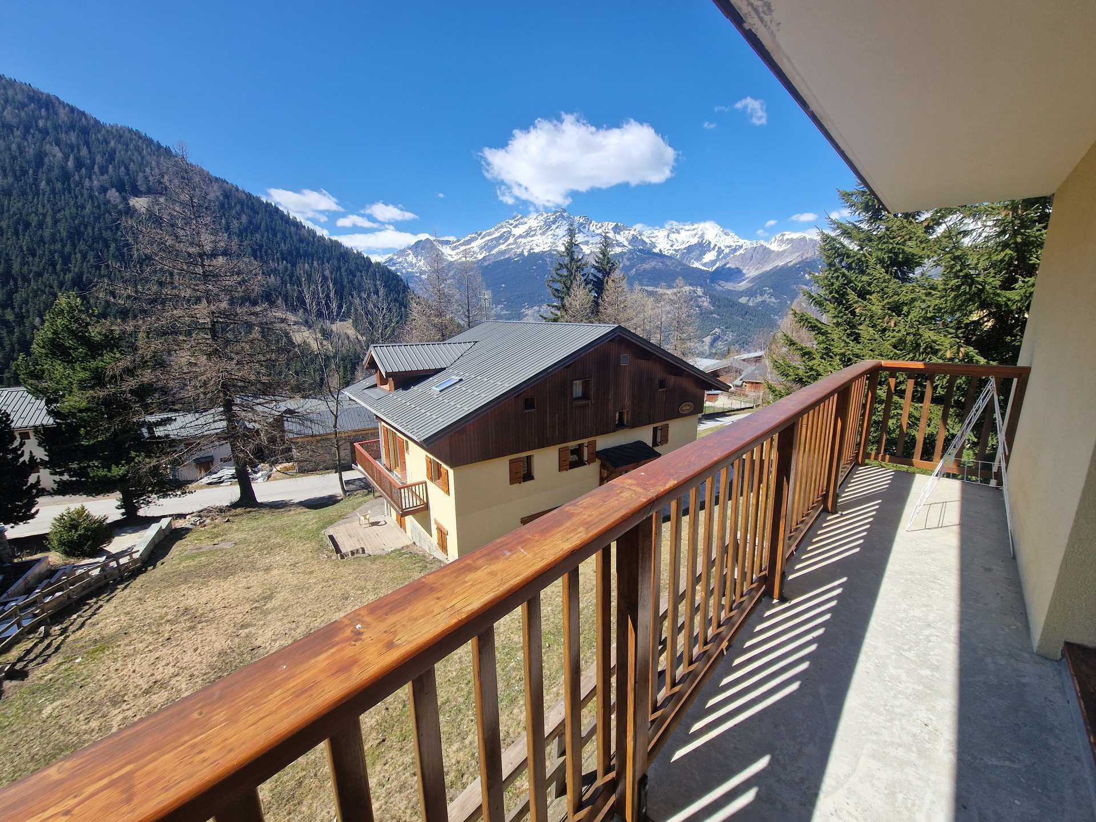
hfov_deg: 106.2
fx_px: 412
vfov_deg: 89.9
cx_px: 548
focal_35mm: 13
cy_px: 411
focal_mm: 2.2
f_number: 2.2
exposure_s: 1/1776
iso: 50
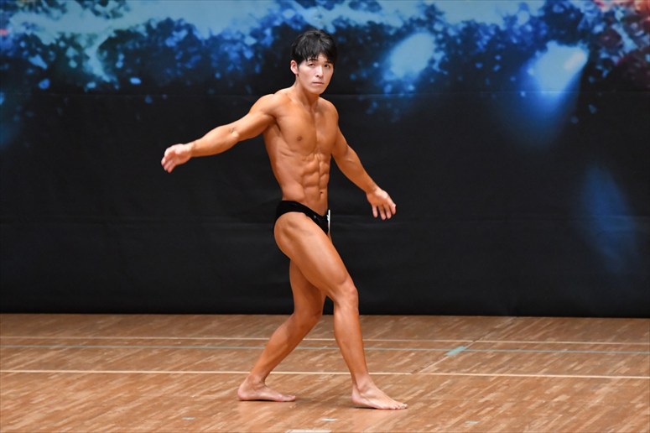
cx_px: 325
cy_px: 216
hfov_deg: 6.5
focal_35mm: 315
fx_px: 5685
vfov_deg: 4.4
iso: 6400
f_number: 5.6
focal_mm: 210
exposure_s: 1/400
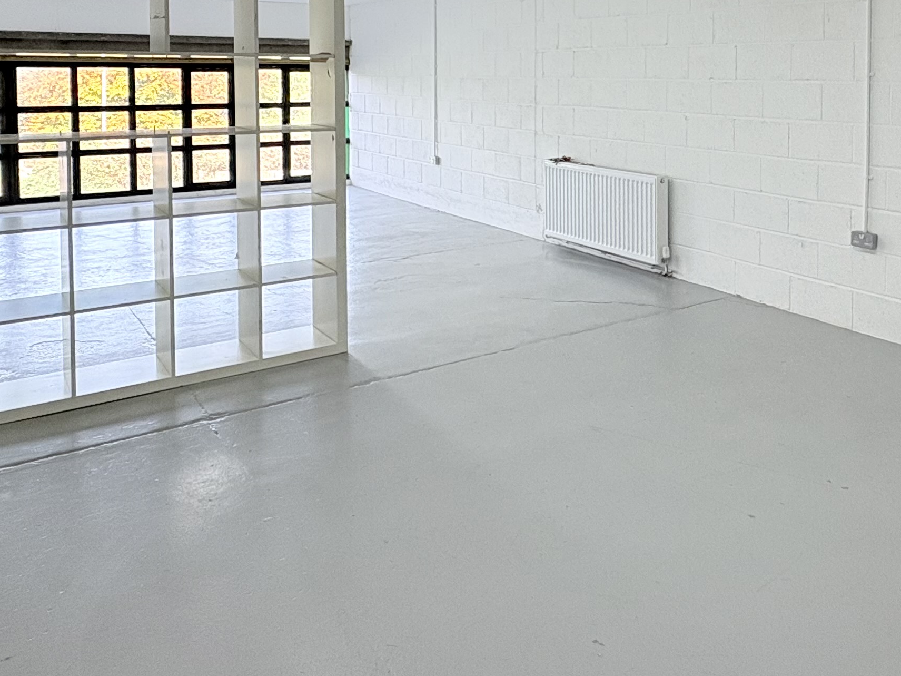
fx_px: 859
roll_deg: -0.4
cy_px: 107
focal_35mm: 33
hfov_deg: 53.0
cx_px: 672
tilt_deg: -2.6
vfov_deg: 40.6
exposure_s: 1/113
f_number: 2.2
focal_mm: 2.22
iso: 80
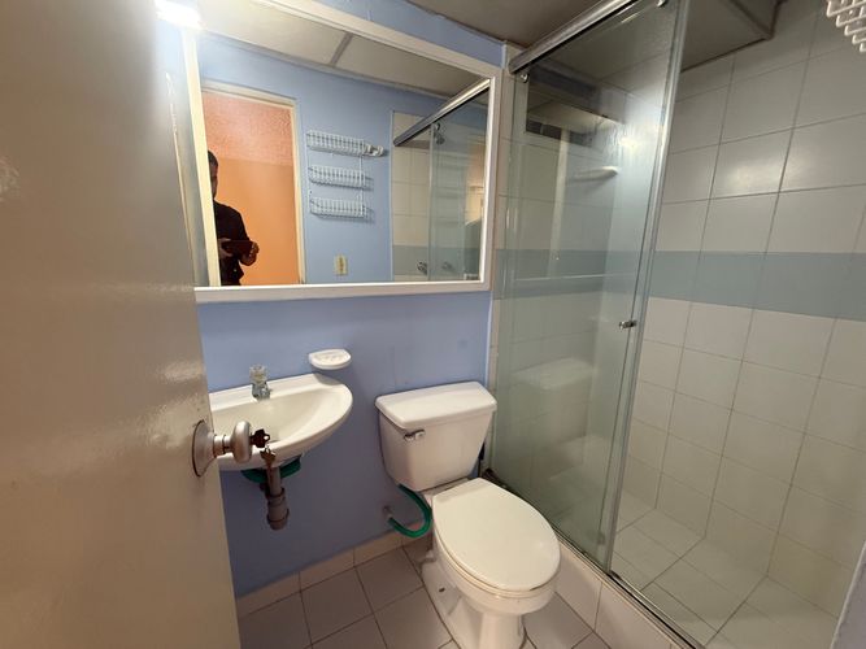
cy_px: 324
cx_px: 433
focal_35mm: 14
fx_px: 350
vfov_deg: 85.7
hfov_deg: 102.1
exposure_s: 1/60
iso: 320
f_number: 2.2
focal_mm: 2.22
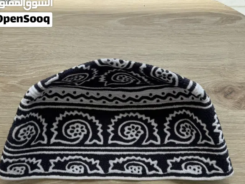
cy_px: 87
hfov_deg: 67.2
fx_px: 184
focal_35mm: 26
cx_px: 115
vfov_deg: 53.0
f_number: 1.78
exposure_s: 1/1456
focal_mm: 6.76
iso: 80
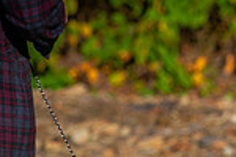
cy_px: 235
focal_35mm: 500
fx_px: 3278
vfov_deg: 2.7
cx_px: 332
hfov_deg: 4.1
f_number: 4.5
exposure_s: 1/800
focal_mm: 129
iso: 100
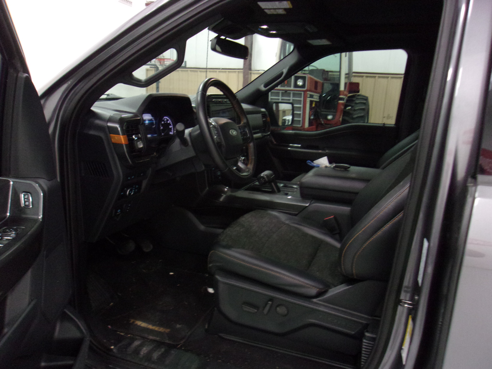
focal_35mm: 27
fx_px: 384
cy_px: 184
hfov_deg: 65.3
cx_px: 246
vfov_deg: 51.4
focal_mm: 4.9
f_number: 3
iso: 400
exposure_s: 1/21
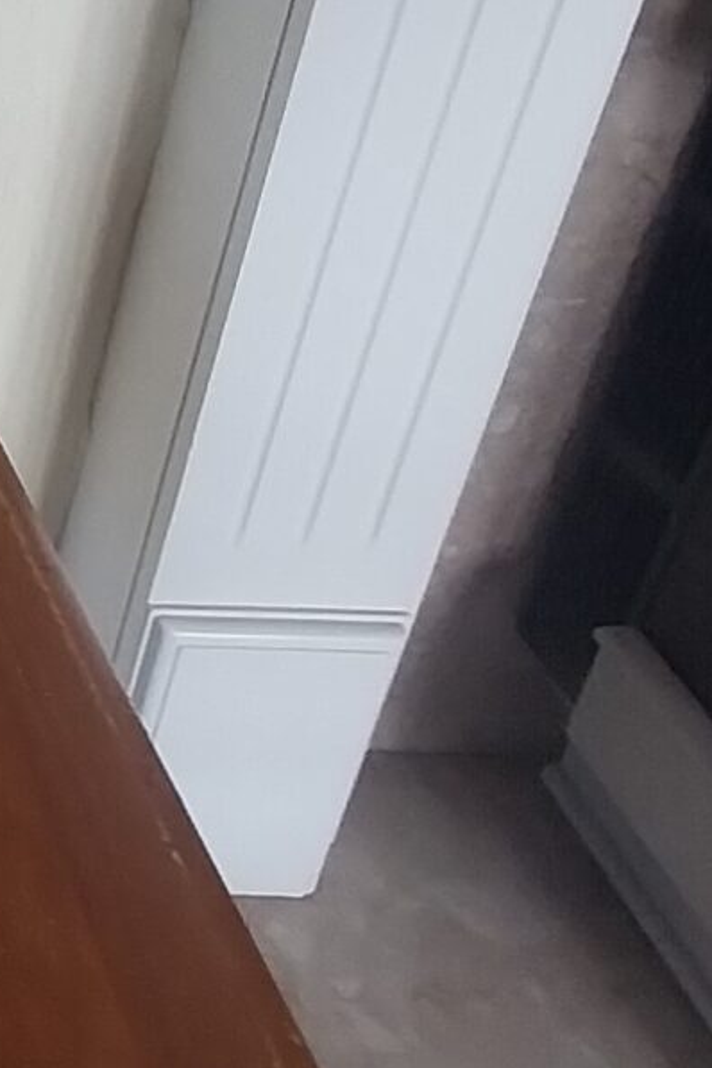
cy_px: 111
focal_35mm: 58
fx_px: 1721
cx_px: -599
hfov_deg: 18.1
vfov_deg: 32.8
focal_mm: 1.13
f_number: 2.2
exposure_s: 1/100
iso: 80
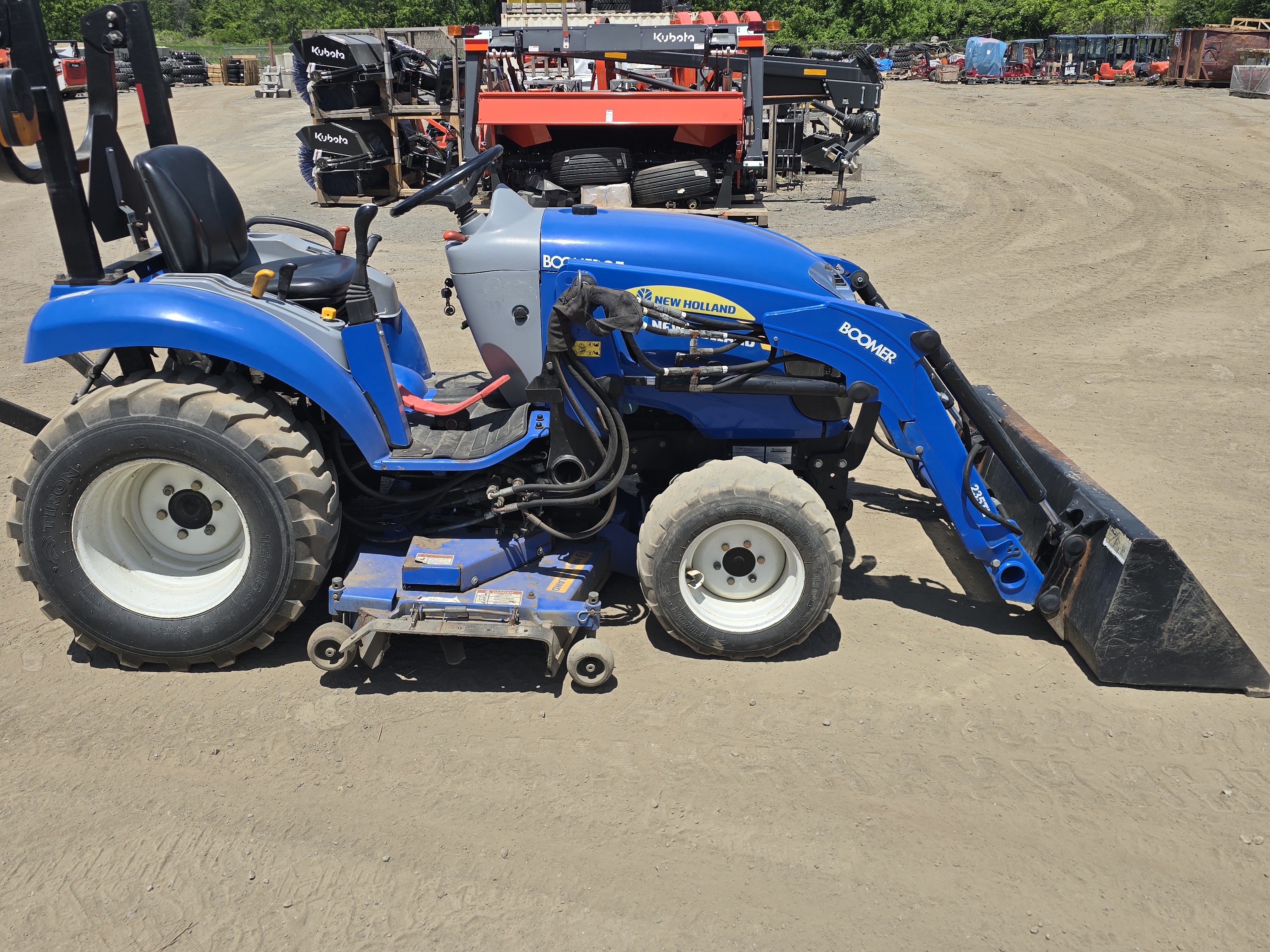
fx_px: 1064
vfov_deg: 48.0
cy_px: 391
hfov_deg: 61.6
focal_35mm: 29
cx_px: 593
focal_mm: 6.3
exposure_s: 1/1105
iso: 12
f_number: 1.7
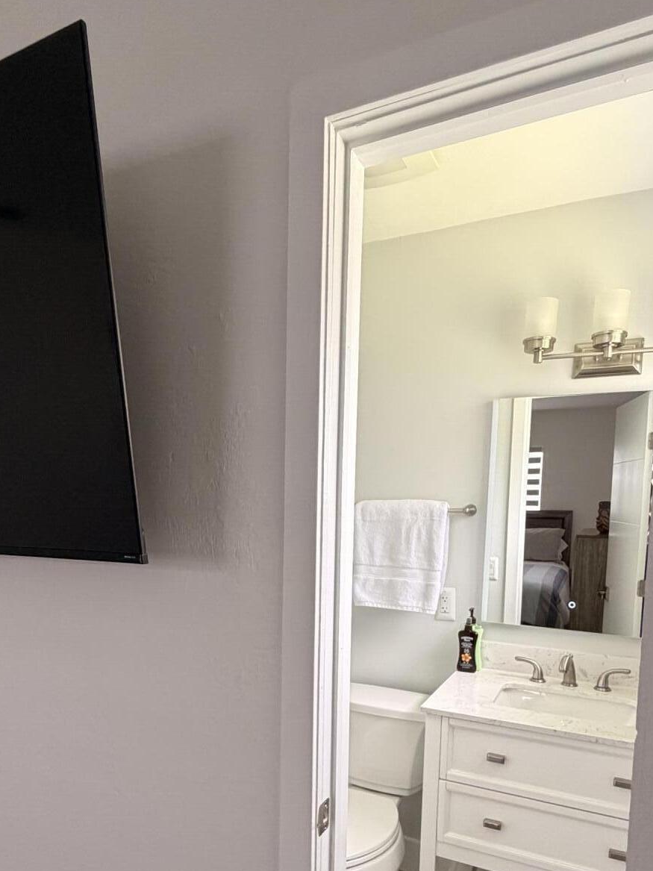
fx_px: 604
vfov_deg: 69.8
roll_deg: -0.4
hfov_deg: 56.7
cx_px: 301
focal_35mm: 24
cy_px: 570
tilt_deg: -5.6
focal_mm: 2.22
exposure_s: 1/106
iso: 320
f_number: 2.2
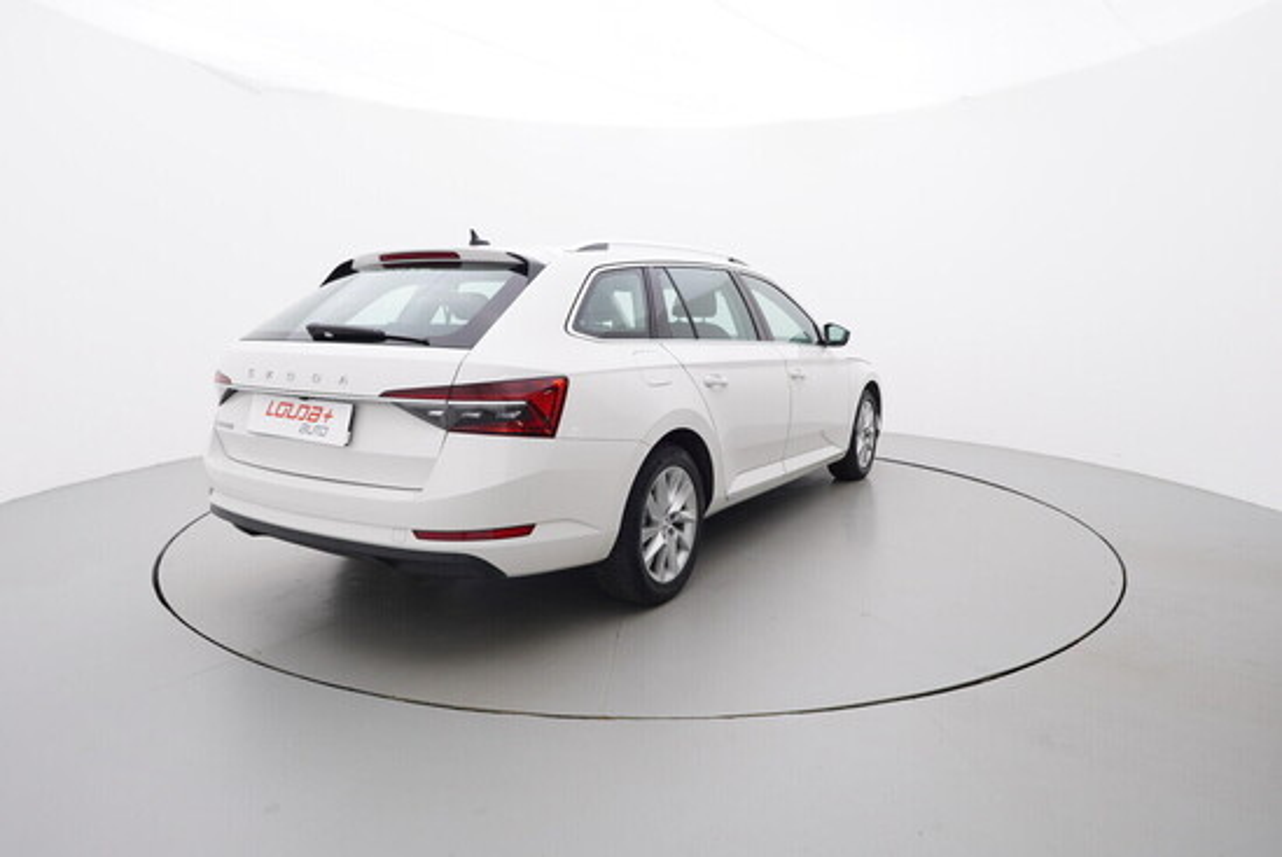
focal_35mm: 22
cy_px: 428
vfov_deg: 56.2
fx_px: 802
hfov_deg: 77.3
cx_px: 641
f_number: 5
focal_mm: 15
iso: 200
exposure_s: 1/80
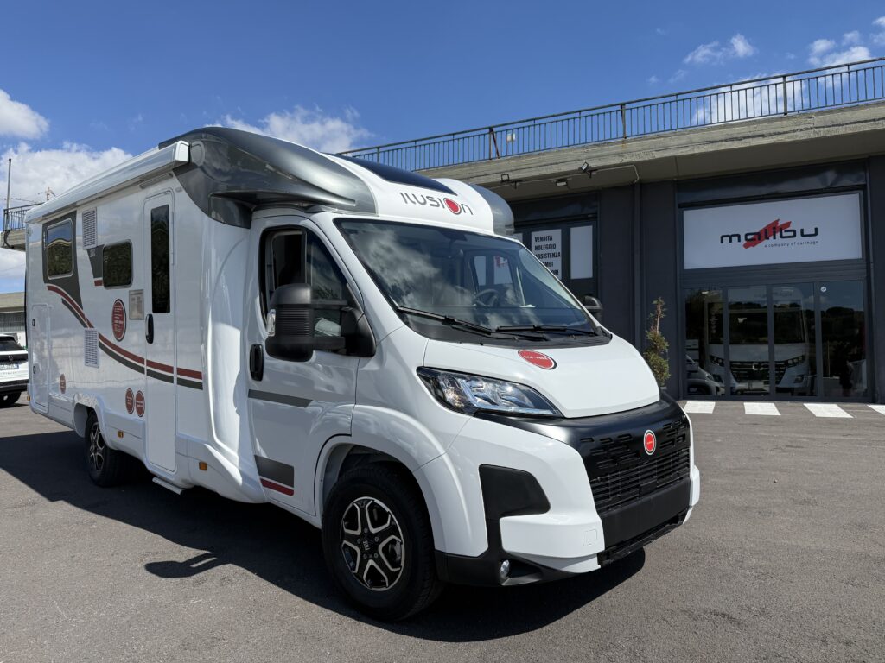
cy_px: 332
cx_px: 442
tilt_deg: +3.9
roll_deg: -0.1
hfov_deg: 71.6
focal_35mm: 24
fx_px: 614
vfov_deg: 56.8
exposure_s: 1/7353
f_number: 1.78
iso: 100
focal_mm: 6.76
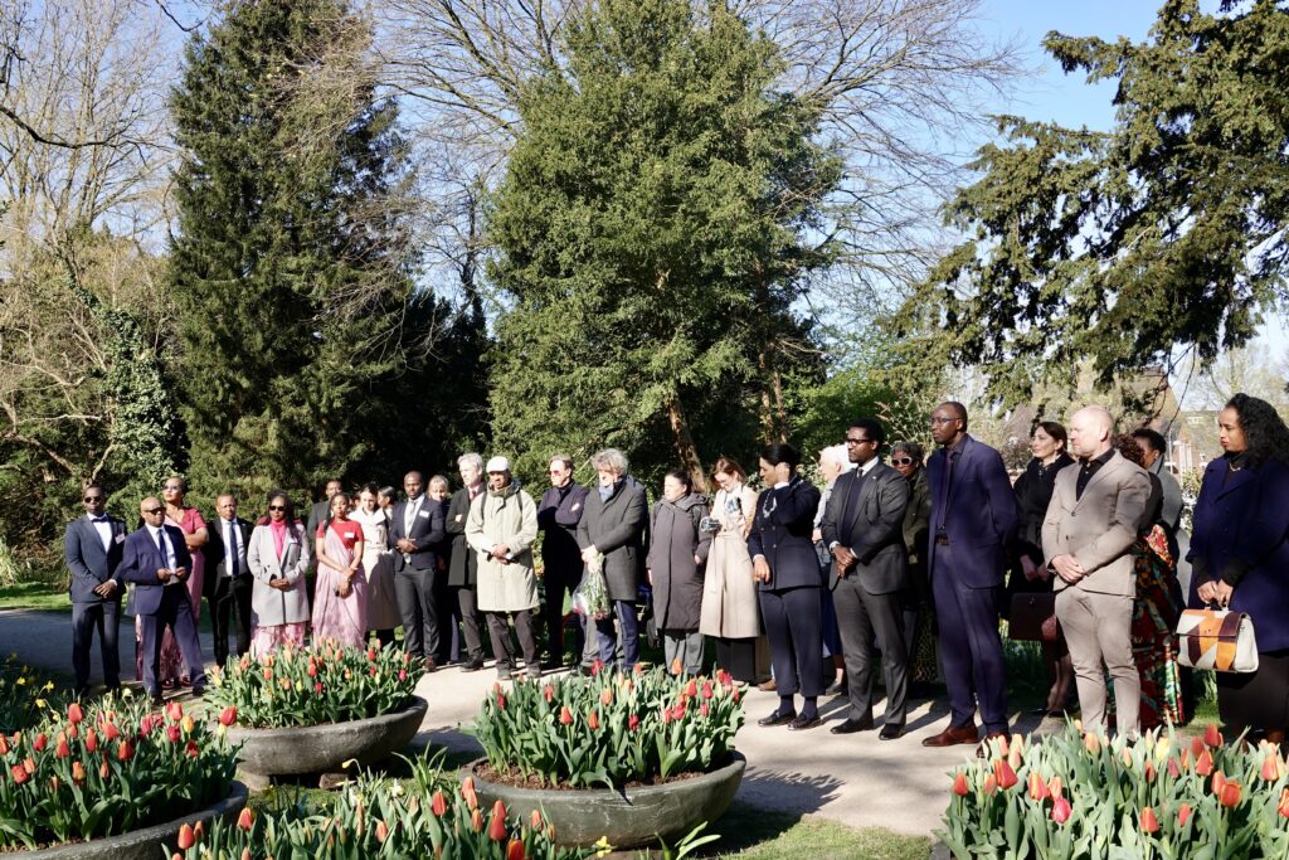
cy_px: 430
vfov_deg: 36.9
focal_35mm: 36
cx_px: 644
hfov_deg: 53.1
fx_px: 1289
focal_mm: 13.31
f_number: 4
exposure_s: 1/320
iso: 100
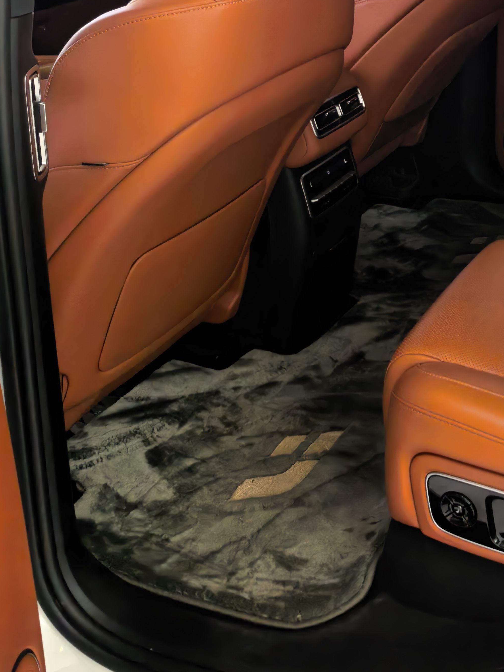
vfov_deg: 36.2
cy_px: 187
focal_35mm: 52
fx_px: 1009
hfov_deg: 26.7
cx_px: 491
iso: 80
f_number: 1.4
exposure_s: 1/100
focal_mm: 5.75
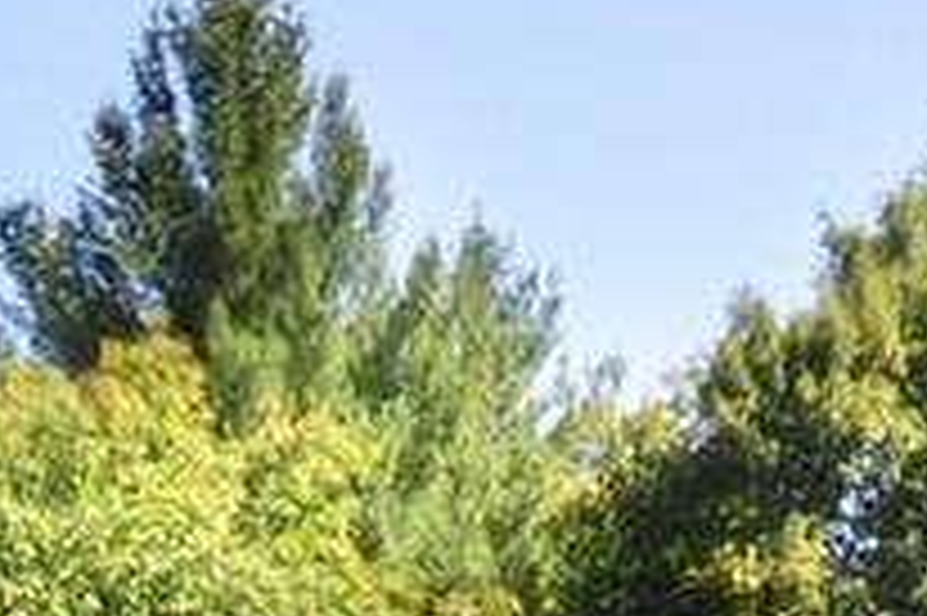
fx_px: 3834
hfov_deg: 13.8
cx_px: 378
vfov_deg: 8.4
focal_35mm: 149
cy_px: 1482
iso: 640
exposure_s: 1/250
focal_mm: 20
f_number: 9
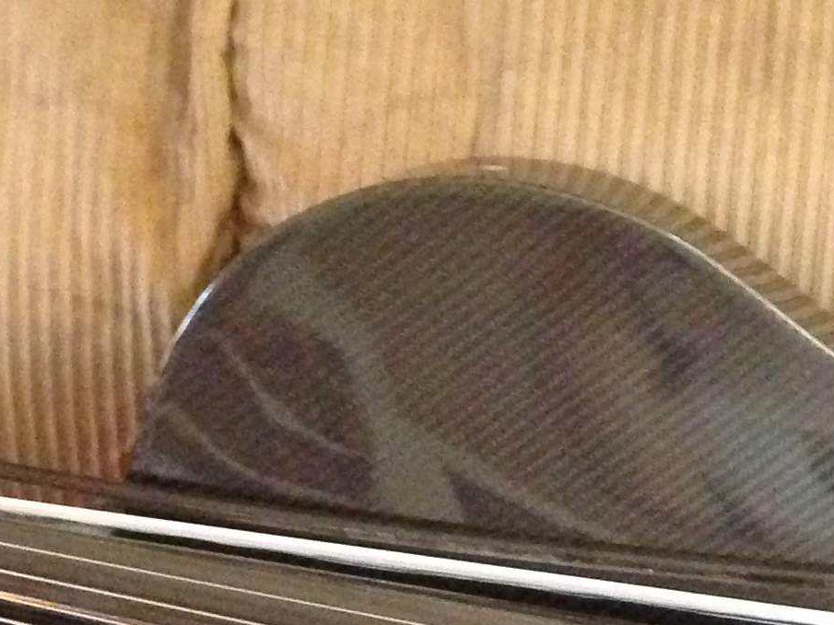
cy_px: 803
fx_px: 2867
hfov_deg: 16.5
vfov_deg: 12.1
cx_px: 594
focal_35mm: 119
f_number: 2.4
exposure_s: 1/15
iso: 800
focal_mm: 4.12
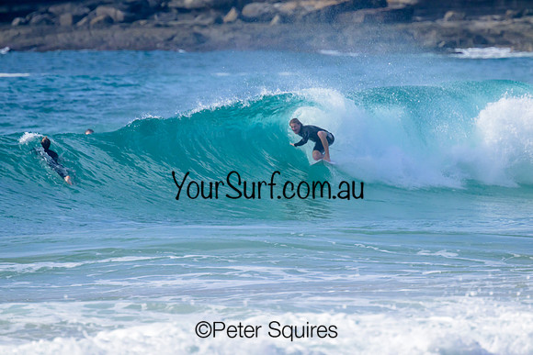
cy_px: 178
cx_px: 266
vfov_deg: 1.7
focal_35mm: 820
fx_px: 12149
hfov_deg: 2.5
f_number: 11
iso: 1250
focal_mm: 800
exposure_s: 1/2000
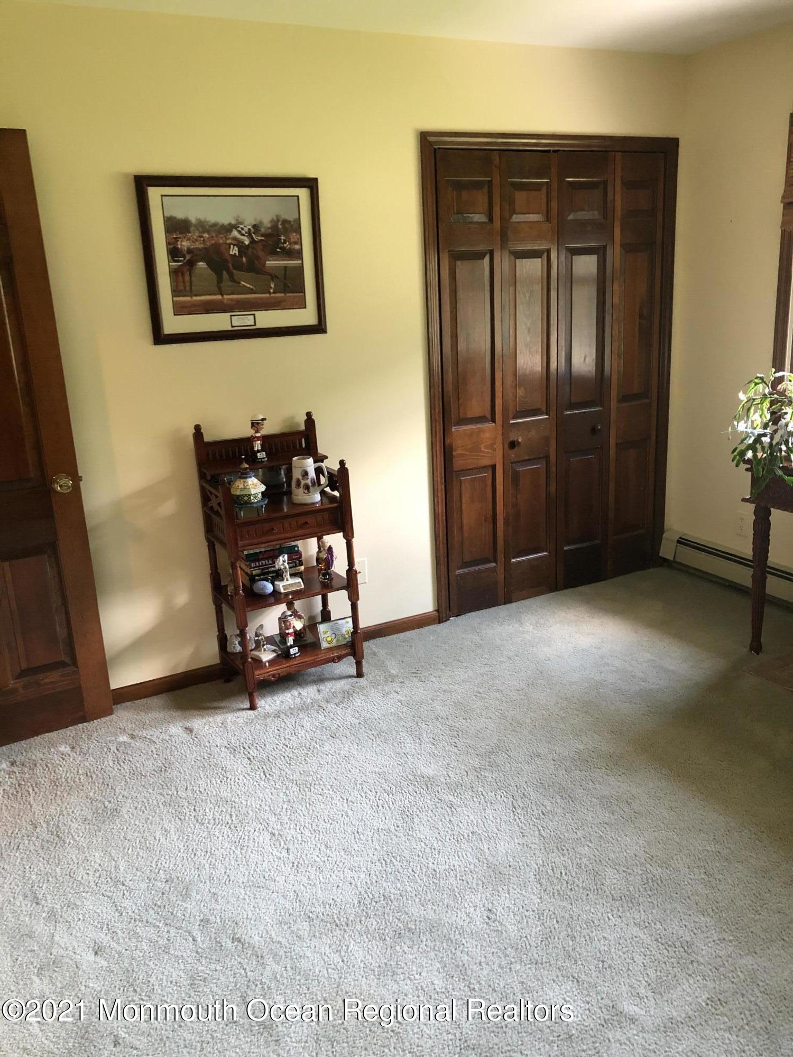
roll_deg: +2.4
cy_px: 528
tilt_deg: -15.3
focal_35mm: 28
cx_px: 396
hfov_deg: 49.7
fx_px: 855
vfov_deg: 63.4
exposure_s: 1/15
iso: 80
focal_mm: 3.99
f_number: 1.8
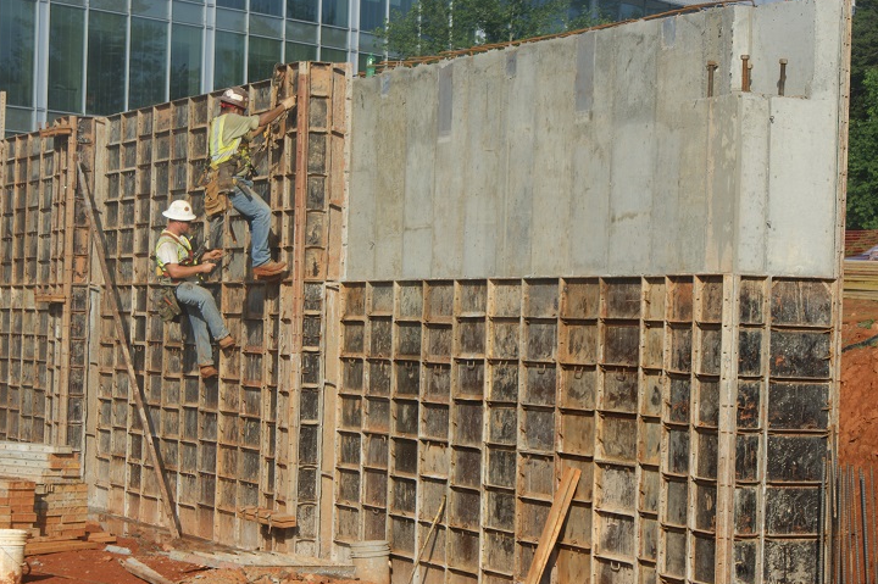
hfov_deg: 20.4
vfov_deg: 13.7
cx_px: 451
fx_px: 2437
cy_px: 288
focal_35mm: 100
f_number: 13
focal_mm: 60
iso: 100
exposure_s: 1/160
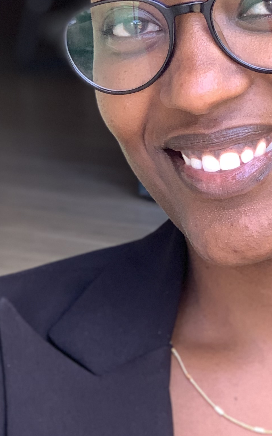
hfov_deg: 9.0
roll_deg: -0.1
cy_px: 156
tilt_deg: -10.3
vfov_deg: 14.4
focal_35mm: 145
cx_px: 237
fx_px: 1720
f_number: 2.4
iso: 80
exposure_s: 1/122
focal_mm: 6
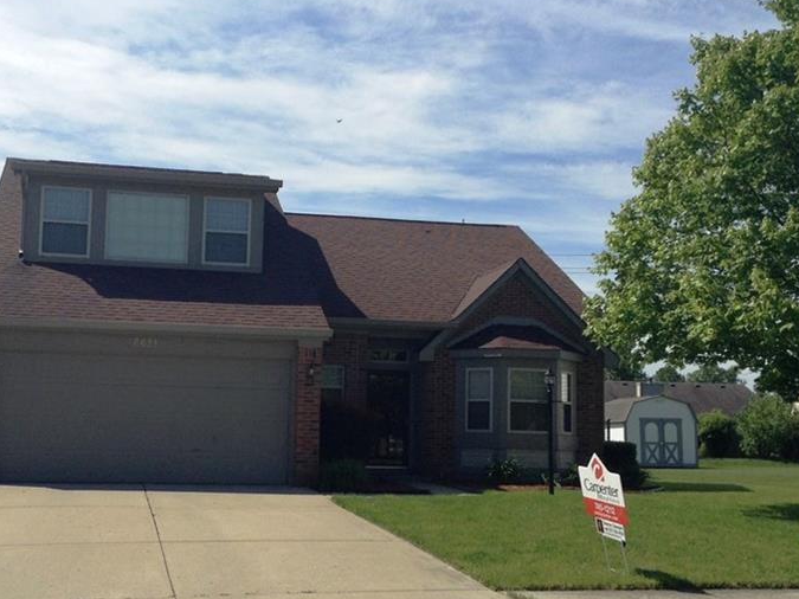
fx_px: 1154
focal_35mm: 50
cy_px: 323
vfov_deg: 29.1
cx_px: 317
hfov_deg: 38.0
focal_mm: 3.3
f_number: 2.4
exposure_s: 1/1931
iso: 25
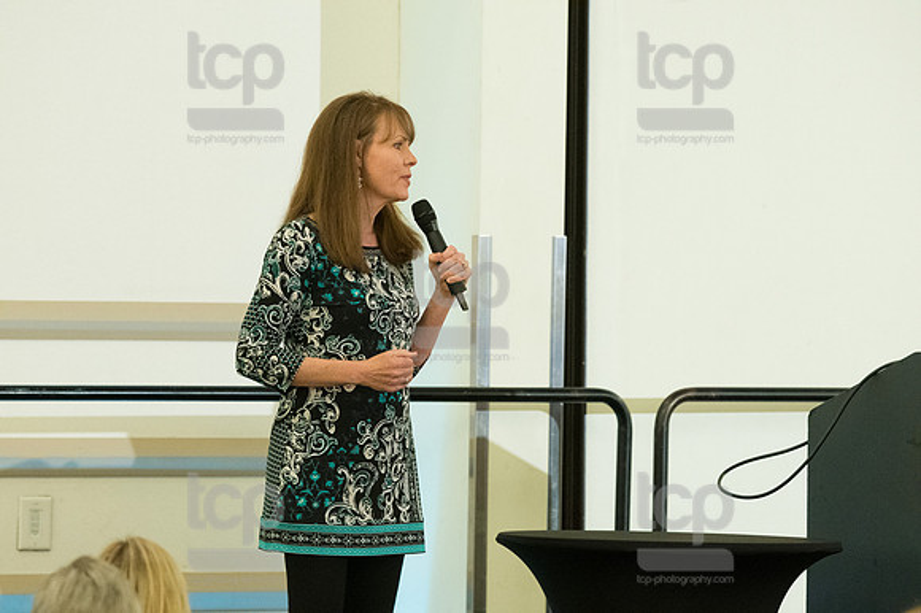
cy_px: 306
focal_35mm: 300
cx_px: 460
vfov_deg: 4.6
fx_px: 7670
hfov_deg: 6.9
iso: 3200
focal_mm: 200
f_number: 4.5
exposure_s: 1/400
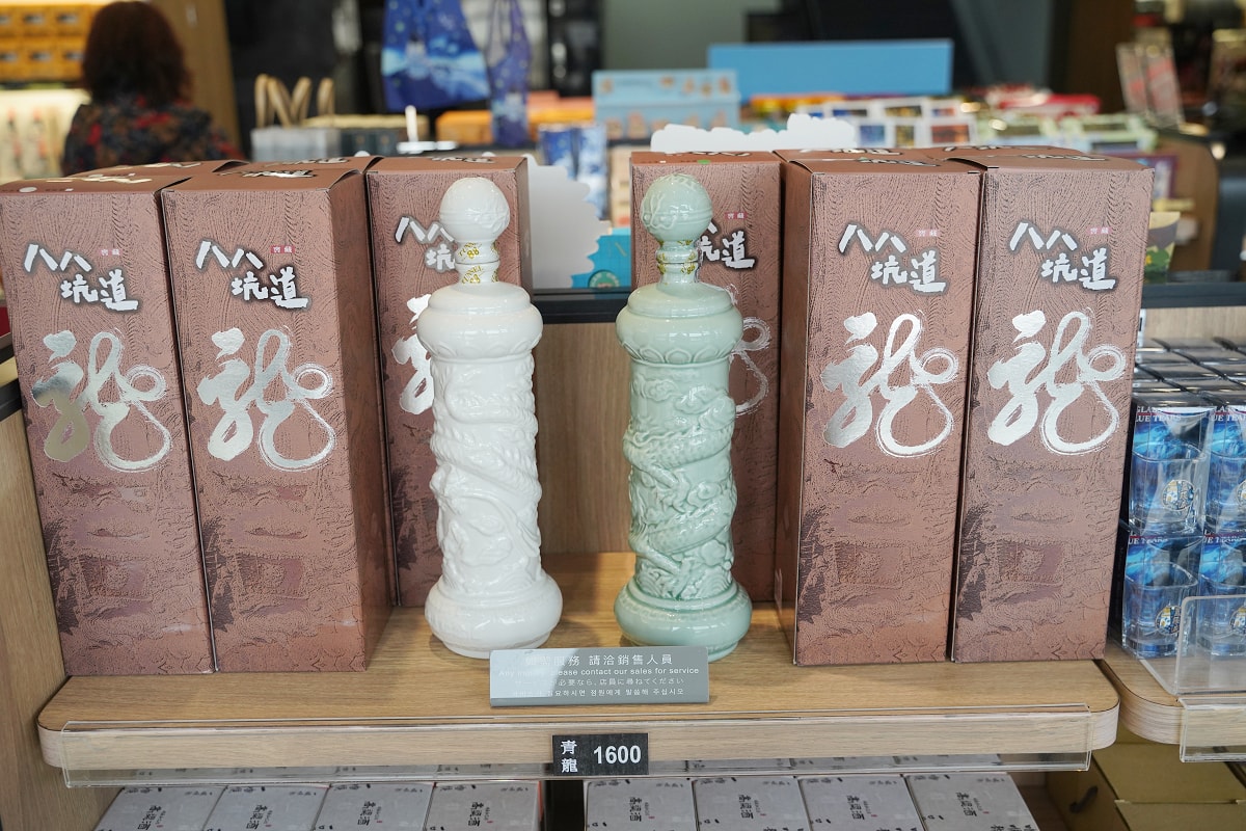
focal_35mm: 36
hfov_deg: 53.1
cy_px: 416
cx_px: 623
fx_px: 1246
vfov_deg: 36.9
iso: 1000
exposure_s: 1/160
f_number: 4
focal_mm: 36
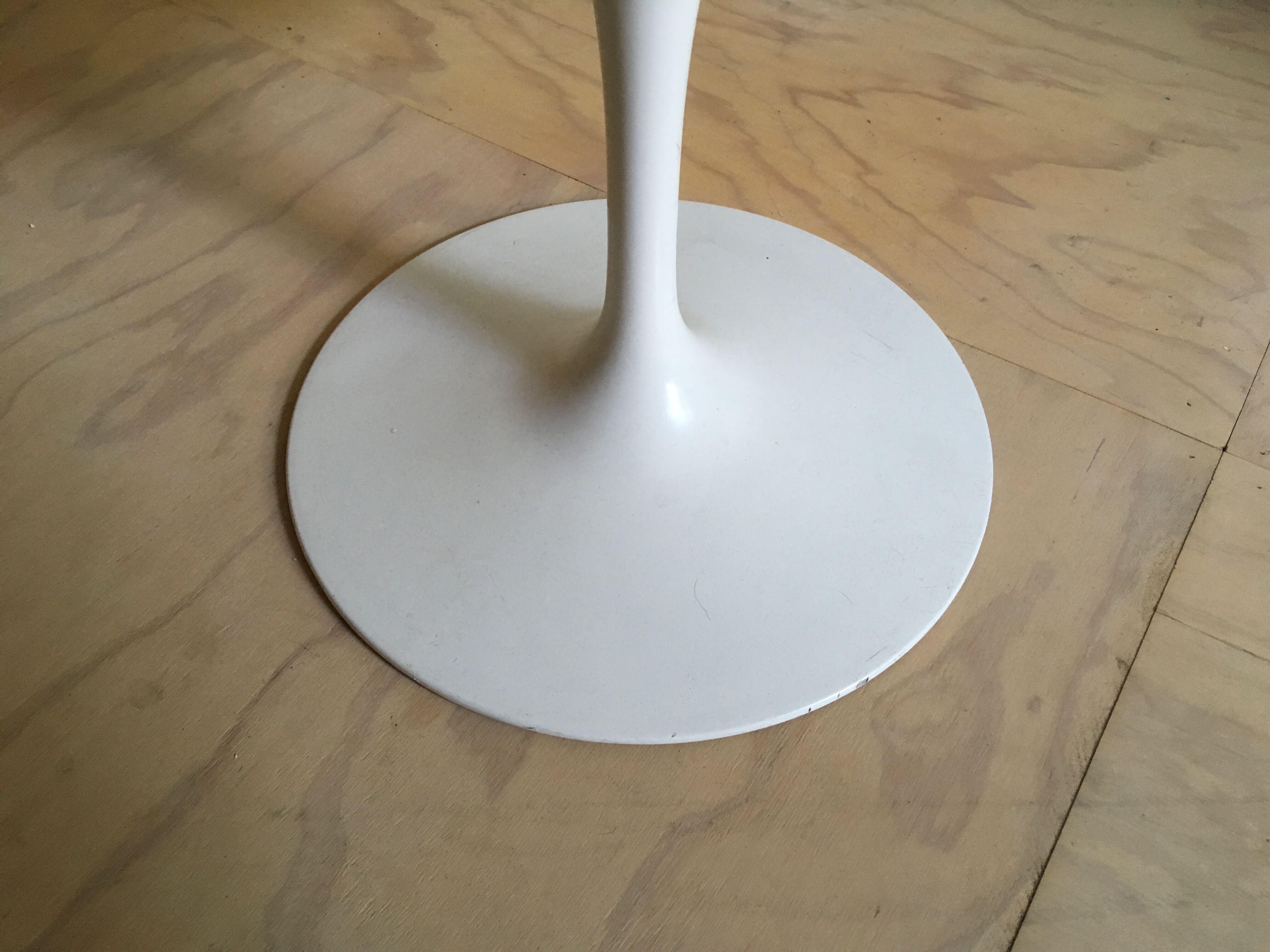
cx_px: 635
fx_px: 1064
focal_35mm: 29
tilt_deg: -51.8
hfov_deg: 61.7
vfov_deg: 48.2
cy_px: 476
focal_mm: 4.15
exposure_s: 1/33
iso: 125
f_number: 2.2
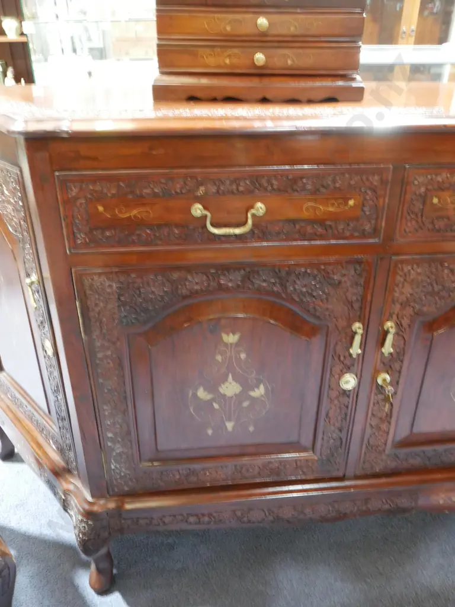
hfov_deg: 49.7
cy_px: 304
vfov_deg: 63.4
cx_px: 228
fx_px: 491
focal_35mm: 28
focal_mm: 14
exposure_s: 1/8
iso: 3200
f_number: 9
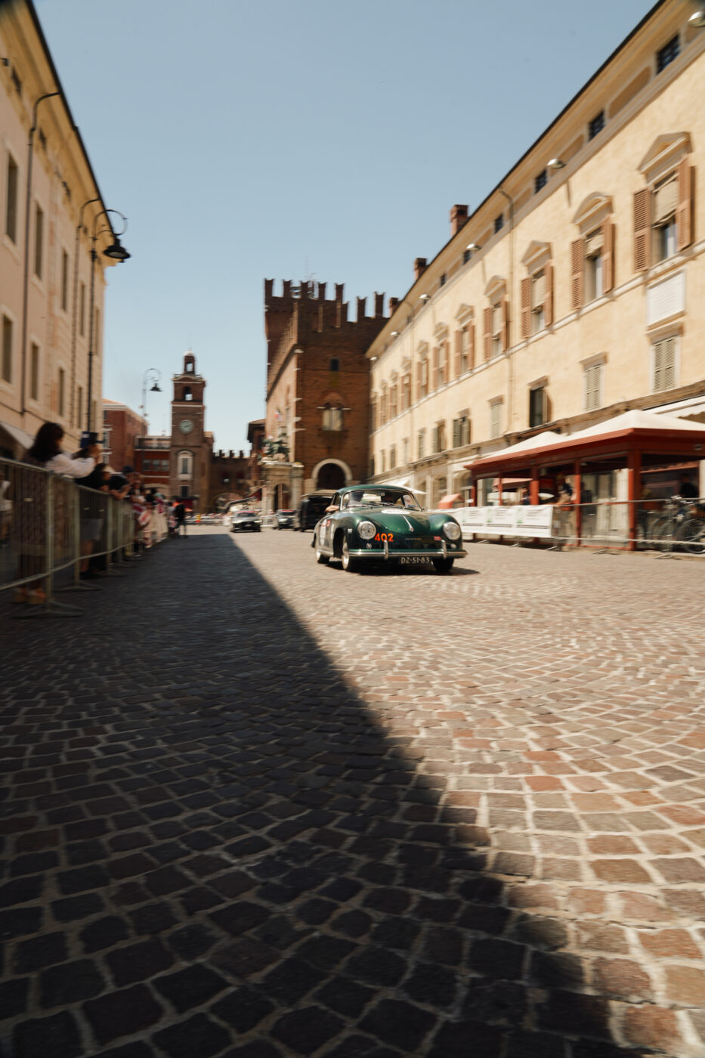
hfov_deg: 53.1
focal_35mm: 24
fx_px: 705
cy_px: 529
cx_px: 352
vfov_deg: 73.8
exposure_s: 1/40
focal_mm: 24
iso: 100
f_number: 13
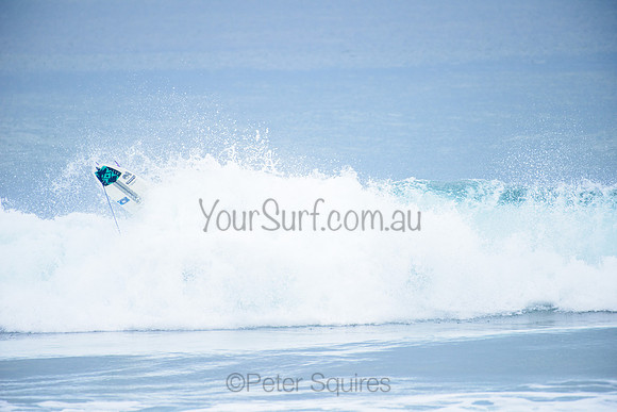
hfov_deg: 4.1
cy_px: 206
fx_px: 8571
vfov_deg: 2.8
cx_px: 308
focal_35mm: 500
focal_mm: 500
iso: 400
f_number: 5.6
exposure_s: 1/2000
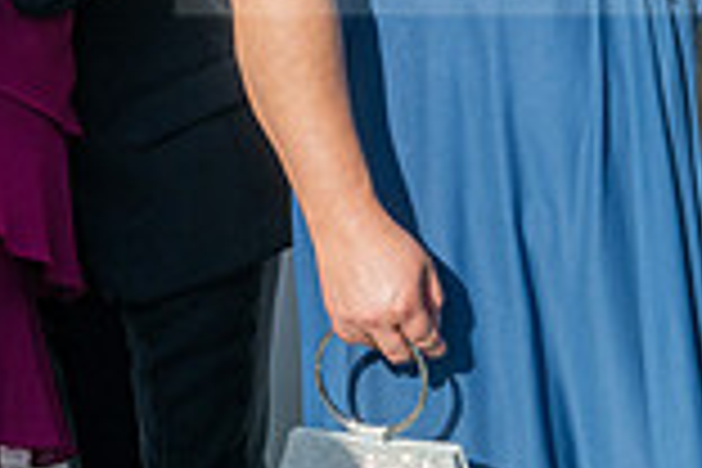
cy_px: -92
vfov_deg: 11.7
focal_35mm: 115
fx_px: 2242
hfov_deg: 17.6
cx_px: 567
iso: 250
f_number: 18
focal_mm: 31
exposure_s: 1/200
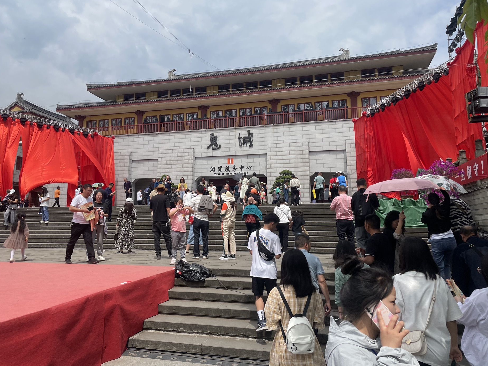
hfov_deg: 63.4
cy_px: 171
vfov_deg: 49.7
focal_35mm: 28
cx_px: 226
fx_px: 395
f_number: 1.6
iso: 32
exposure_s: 1/4651
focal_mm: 4.2
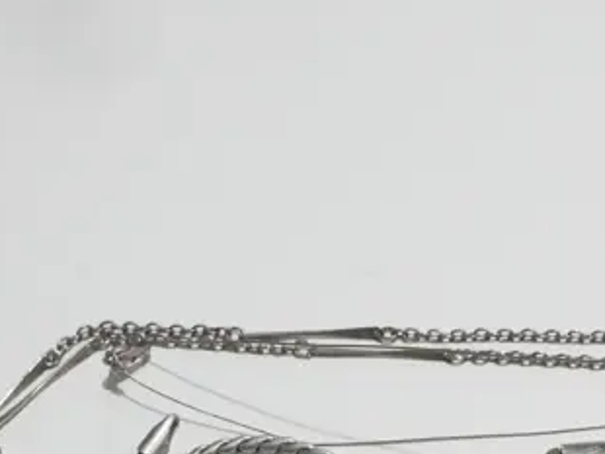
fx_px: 2309
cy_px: 671
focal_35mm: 132
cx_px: 693
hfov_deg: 14.5
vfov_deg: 10.9
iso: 3200
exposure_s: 1/500
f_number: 5.6
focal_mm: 20
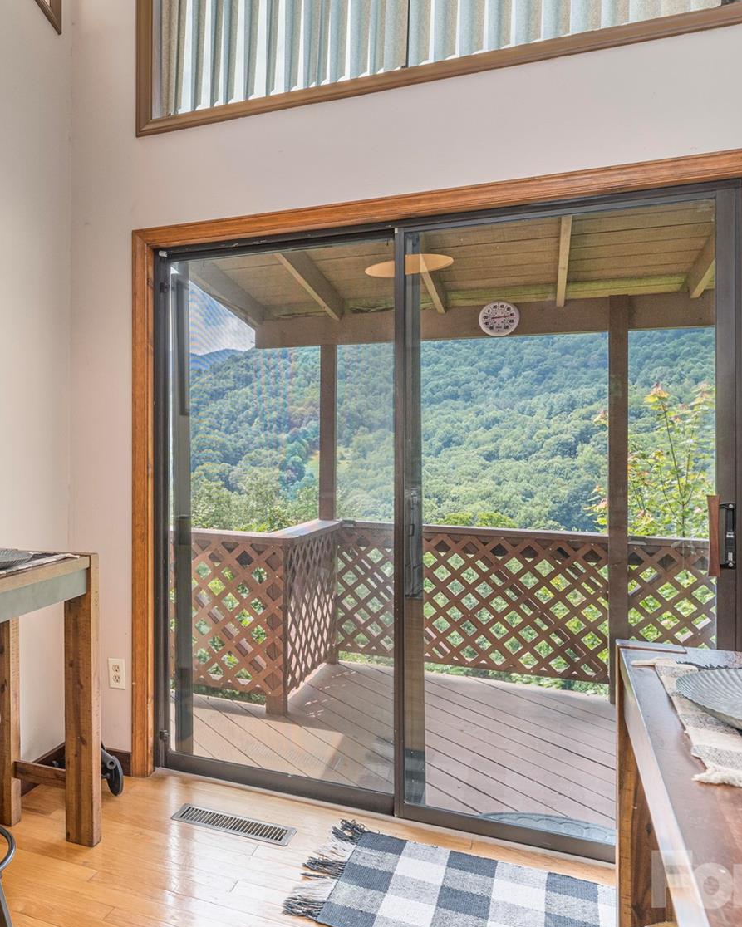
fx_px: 851
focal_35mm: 31
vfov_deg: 57.2
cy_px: 446
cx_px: 66
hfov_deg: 42.9
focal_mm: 18
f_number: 7.1
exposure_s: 1/60
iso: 320
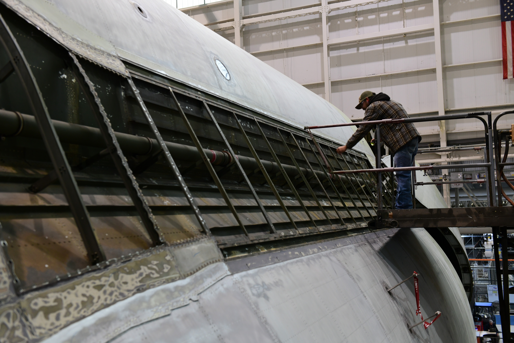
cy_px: 172
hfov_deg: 48.5
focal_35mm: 40
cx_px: 257
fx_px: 571
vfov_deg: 33.4
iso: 1000
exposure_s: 1/80
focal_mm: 40
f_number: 4.5
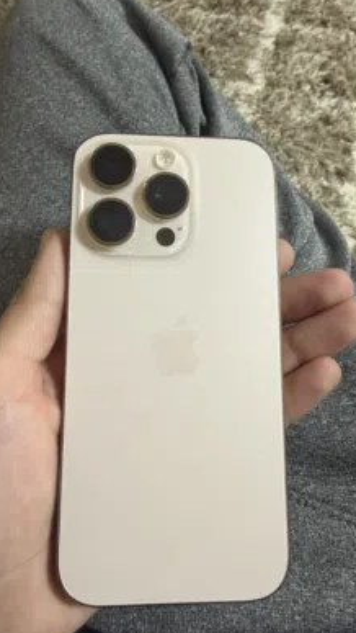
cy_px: 317
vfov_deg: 69.8
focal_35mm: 27
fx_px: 453
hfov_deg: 42.9
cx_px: 163
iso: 400
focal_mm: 2.22
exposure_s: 1/48
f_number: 2.2
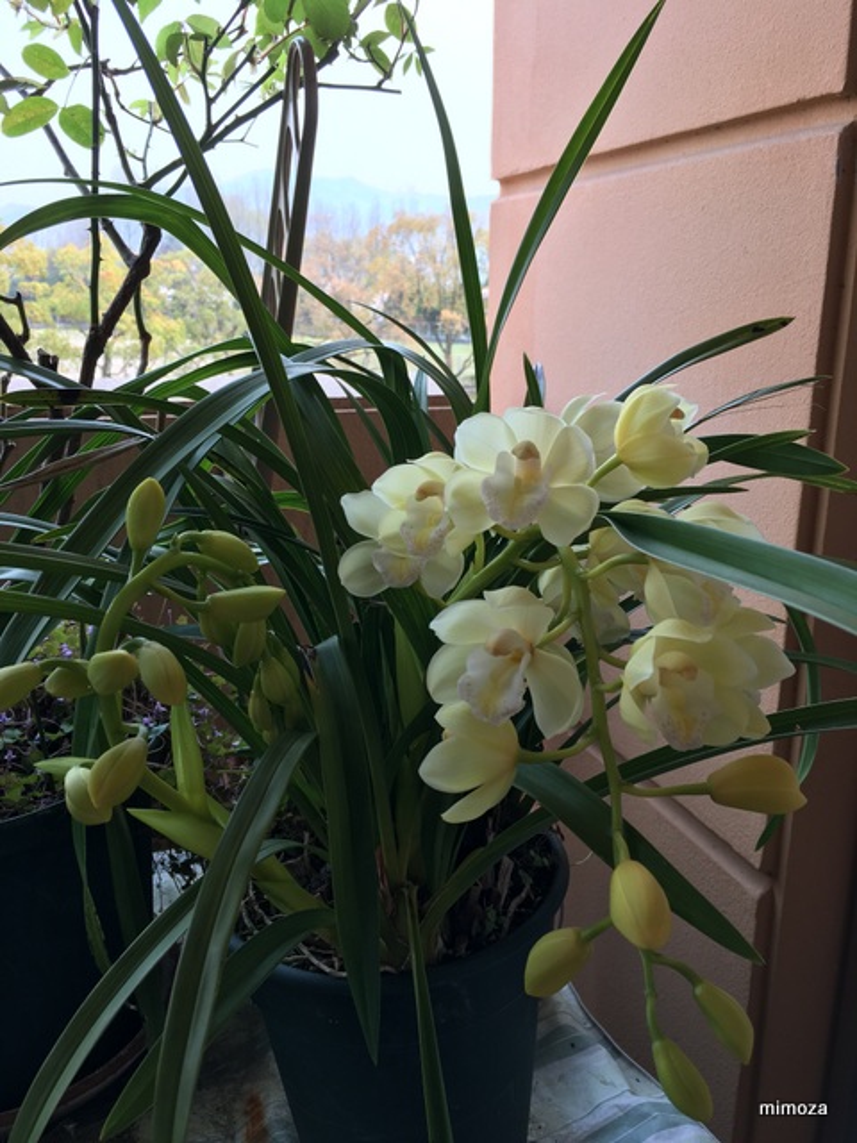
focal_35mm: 29
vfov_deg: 61.7
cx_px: 428
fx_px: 957
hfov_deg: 48.2
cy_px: 572
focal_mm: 4.15
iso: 25
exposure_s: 1/120
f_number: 2.2
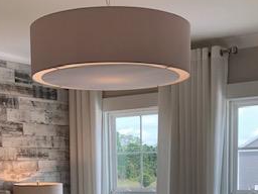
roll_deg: +0.5
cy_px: 230
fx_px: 522
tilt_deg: -5.6
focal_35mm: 70
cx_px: 117
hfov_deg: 27.8
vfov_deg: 19.8
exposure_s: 1/134
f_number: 1.8
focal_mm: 3.99
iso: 20
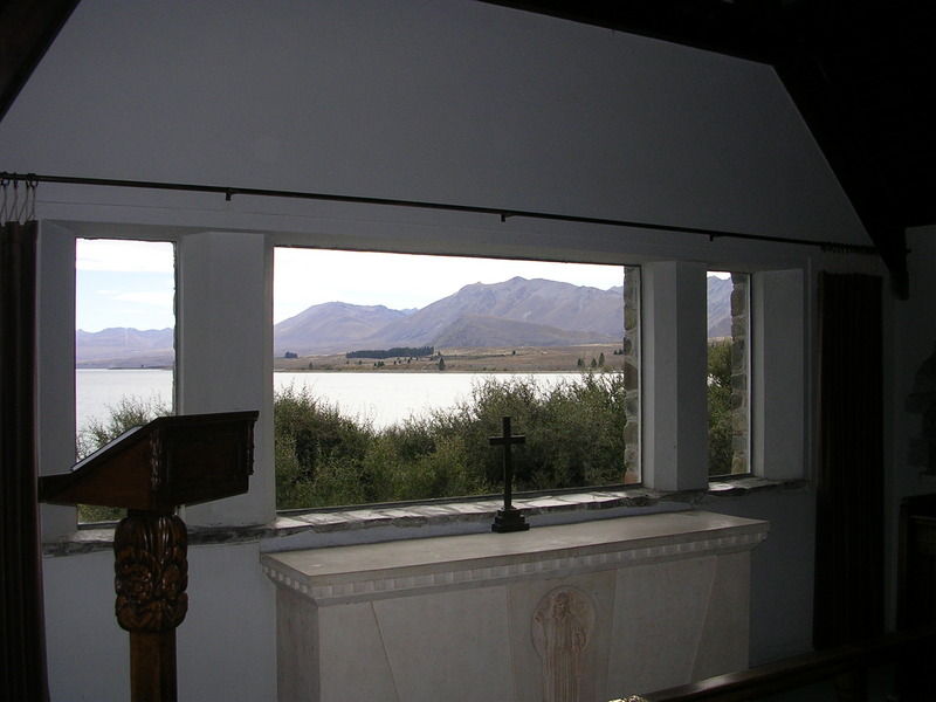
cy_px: 351
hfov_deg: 49.0
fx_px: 1028
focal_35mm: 38
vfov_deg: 37.7
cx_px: 468
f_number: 2.8
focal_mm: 5.8
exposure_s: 1/743
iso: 71
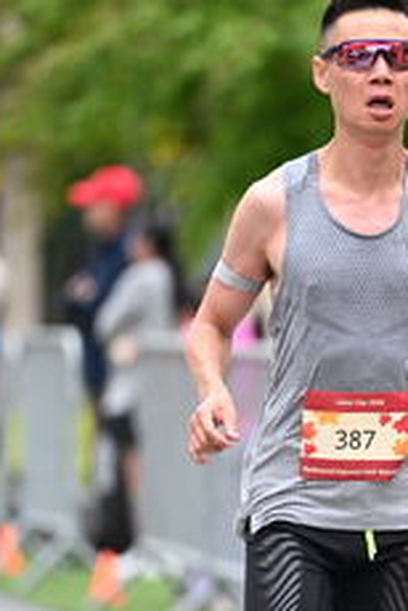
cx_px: 370
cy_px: 410
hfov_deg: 2.9
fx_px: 8108
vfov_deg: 4.3
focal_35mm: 477
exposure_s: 1/800
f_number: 2.8
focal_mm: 200
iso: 1600
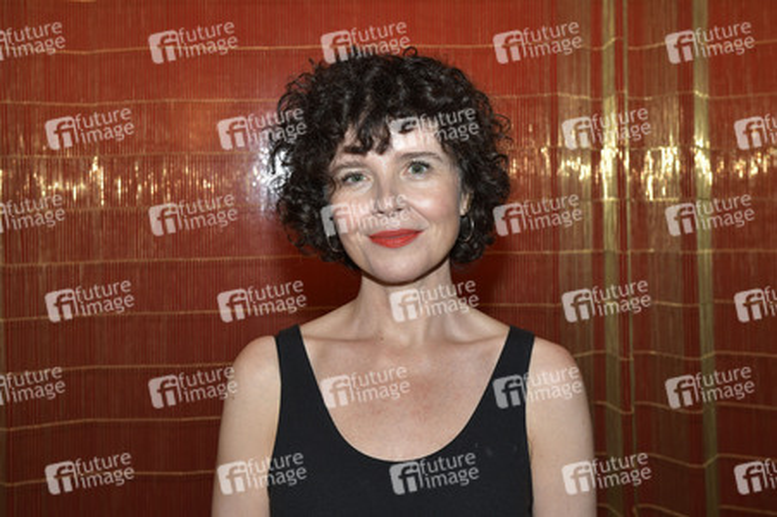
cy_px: 258
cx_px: 388
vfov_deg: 26.0
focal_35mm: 52
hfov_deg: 38.2
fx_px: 1121
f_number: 7.1
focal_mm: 52
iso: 1250
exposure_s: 1/200
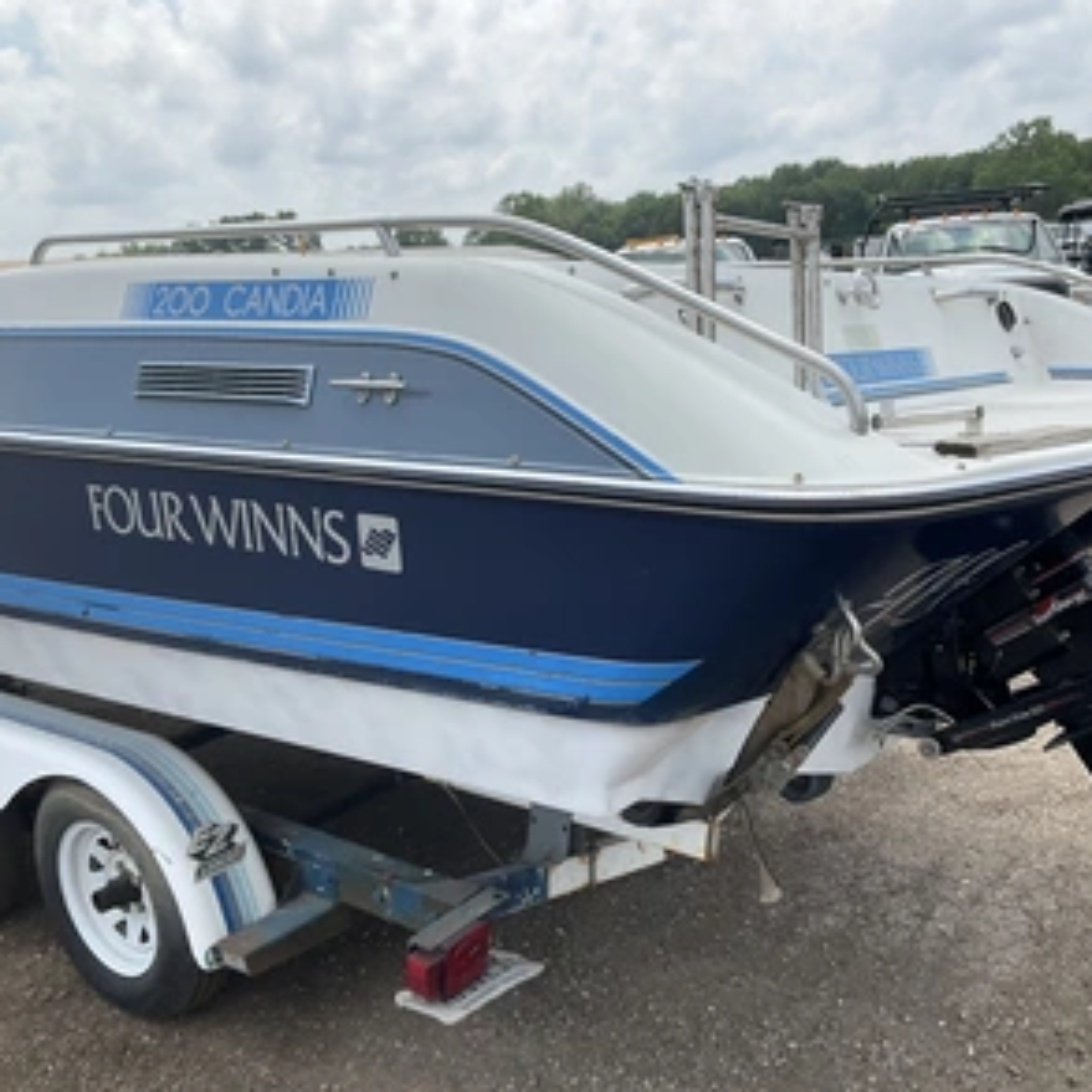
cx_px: 581
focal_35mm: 35
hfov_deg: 47.2
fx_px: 1249
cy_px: 537
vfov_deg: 47.2
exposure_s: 1/1168
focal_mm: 3
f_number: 1.8
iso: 25
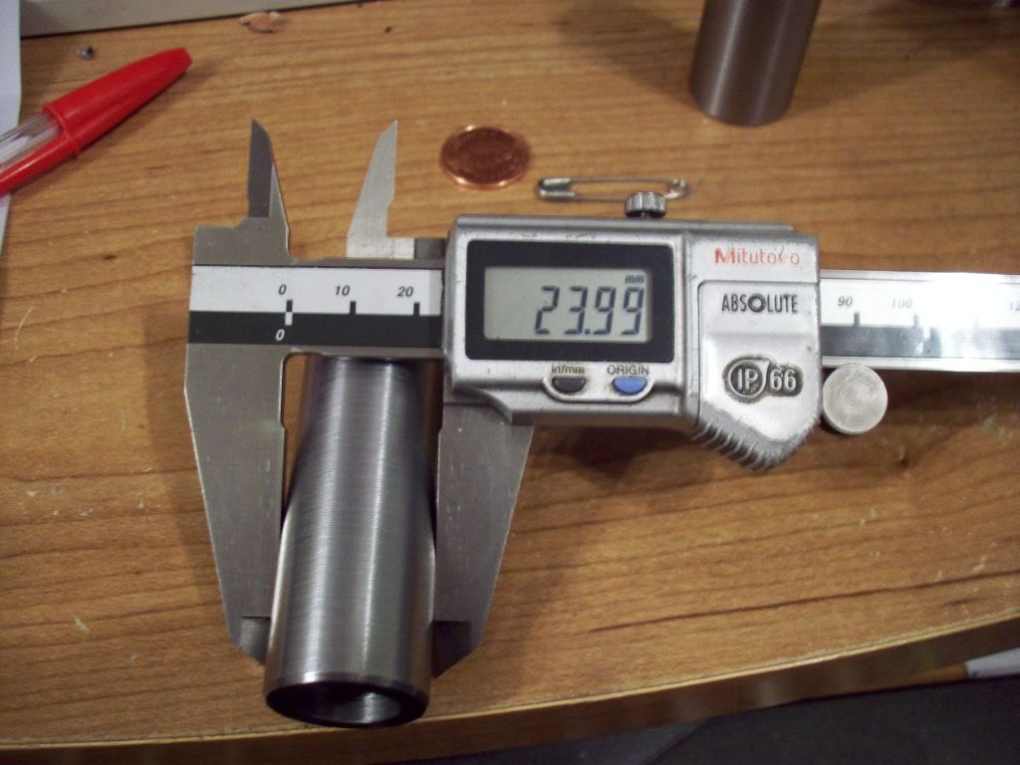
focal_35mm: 37
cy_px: 382
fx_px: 1090
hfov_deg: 50.1
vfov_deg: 38.7
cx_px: 510
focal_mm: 6.2
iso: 160
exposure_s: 1/9.08
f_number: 2.8
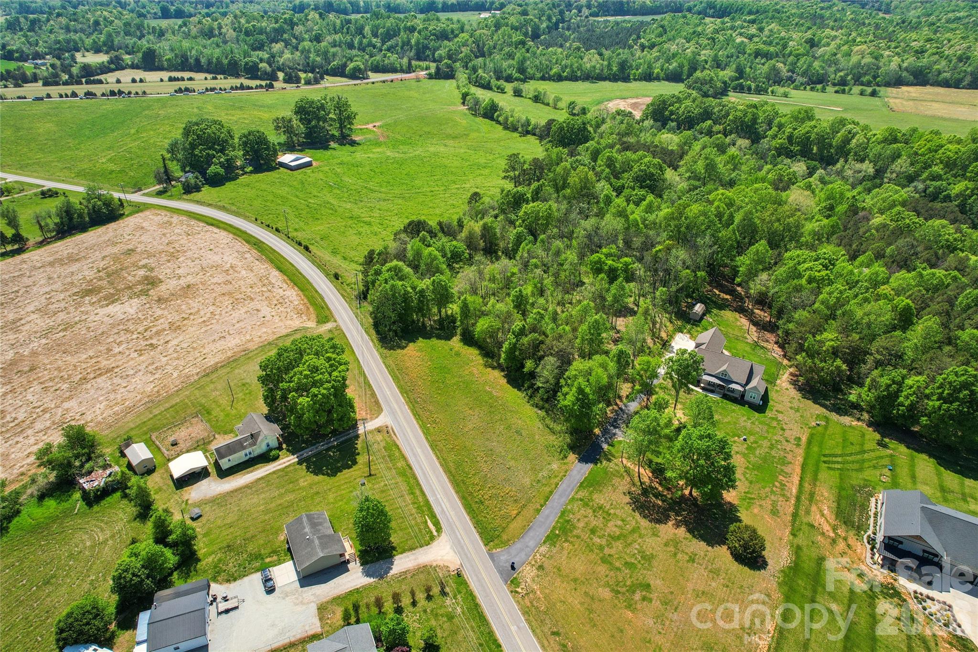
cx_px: 489
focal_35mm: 22
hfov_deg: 78.6
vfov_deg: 57.2
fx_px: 598
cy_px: 326
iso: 100
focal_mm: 8.4
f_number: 2.8
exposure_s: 1/160
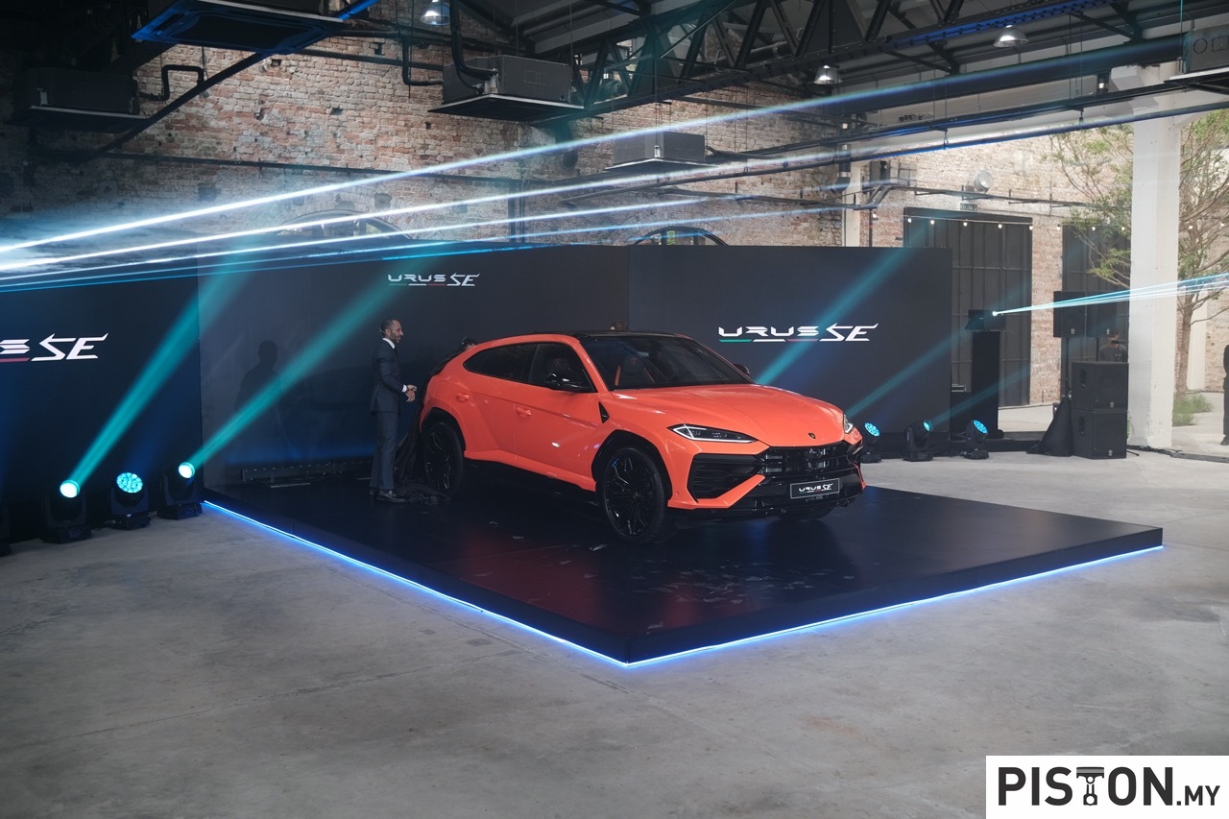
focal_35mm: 35
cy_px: 410
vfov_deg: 37.8
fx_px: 1195
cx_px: 614
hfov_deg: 54.4
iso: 400
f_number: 2.5
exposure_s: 1/160
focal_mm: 23
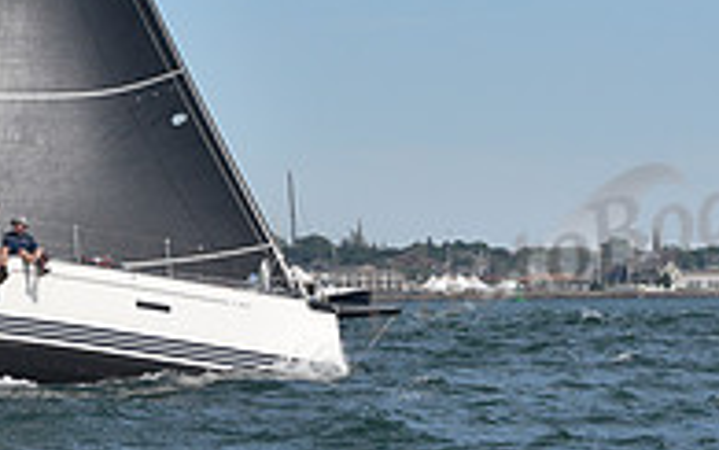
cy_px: 101
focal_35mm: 212
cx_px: 170
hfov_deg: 9.9
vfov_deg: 6.2
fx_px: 4155
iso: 320
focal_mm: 70
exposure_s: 1/800
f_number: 8
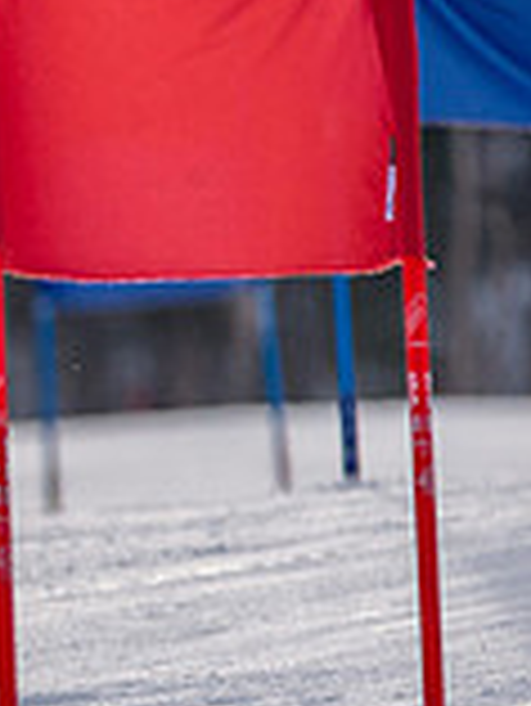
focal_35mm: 1633
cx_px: -770
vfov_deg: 1.2
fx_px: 33354
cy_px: 630
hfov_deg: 0.9
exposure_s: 1/4000
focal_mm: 460
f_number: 6
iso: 640
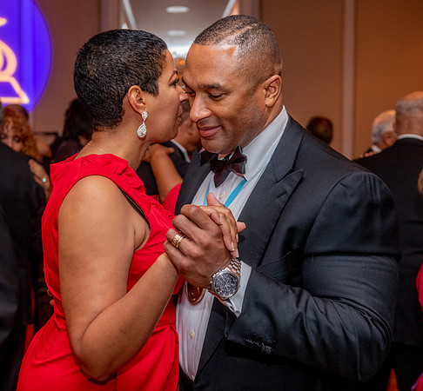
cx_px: 208
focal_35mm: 55
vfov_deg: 29.6
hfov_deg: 31.9
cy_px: 170
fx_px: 739
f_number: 4
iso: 1000
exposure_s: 1/50
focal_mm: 40
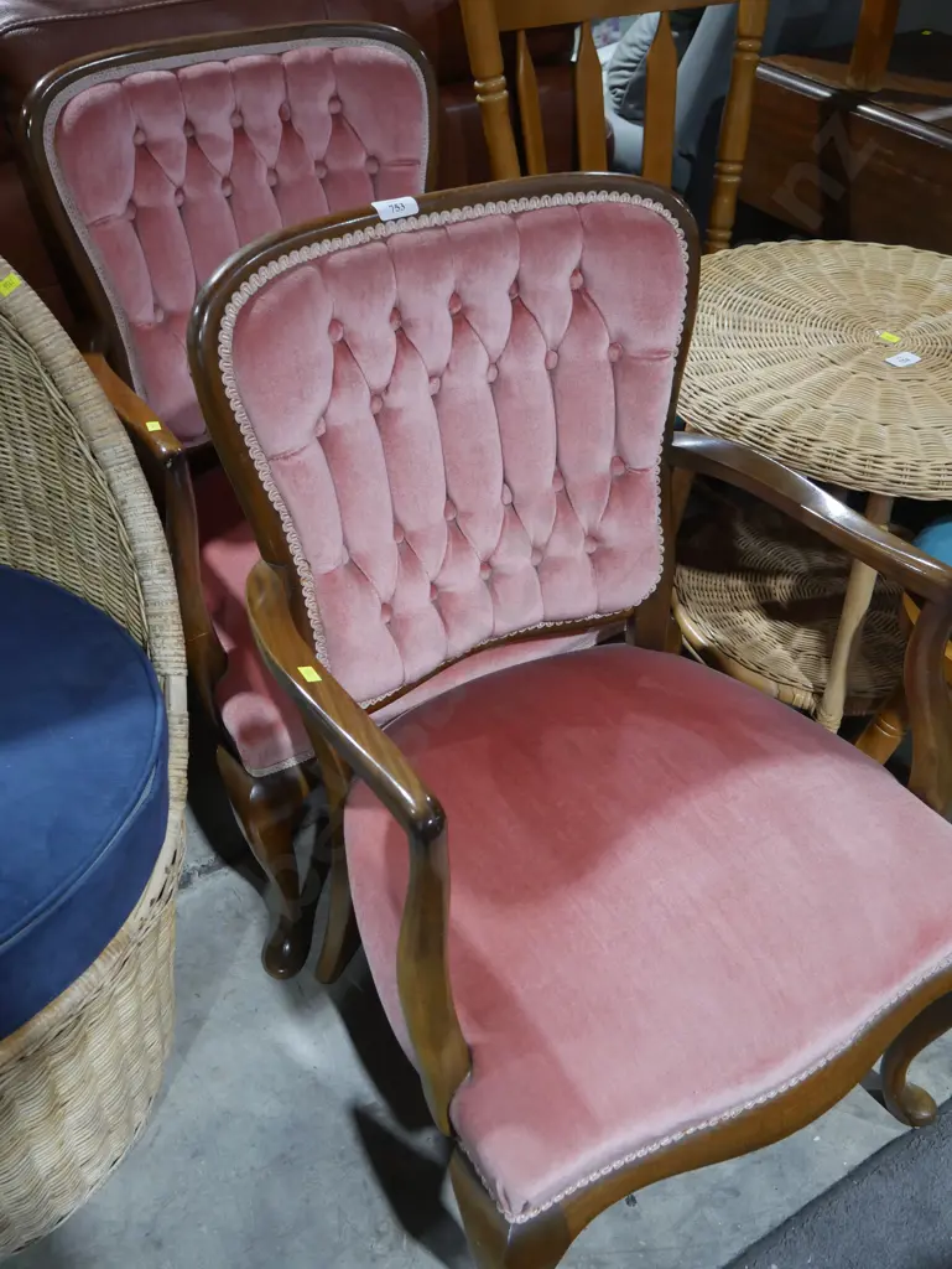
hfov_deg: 41.8
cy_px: 634
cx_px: 476
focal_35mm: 34
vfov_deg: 53.9
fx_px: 1246
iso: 800
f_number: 4
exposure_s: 1/60
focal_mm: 17
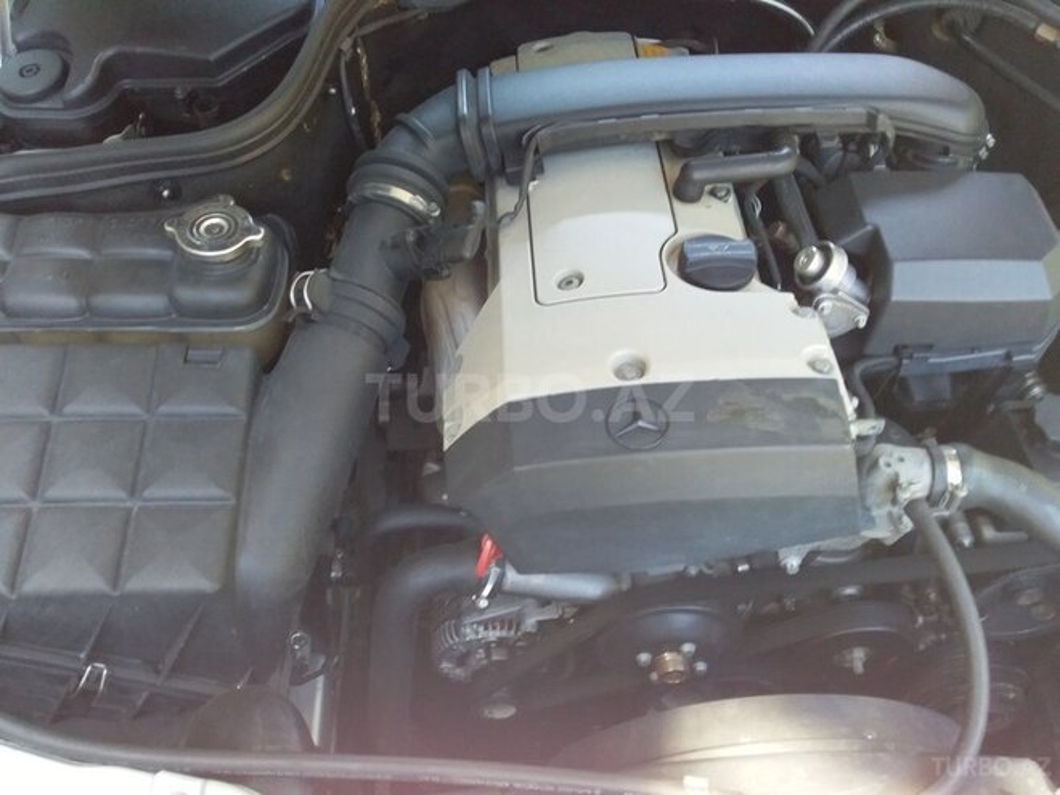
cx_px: 530
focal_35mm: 31
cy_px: 398
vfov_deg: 45.4
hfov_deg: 58.4
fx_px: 949
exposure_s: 1/50
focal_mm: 3.3
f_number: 2.2
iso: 80
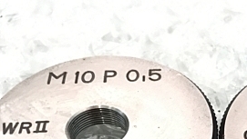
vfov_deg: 15.7
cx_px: 221
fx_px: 472
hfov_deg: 28.2
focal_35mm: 72
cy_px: 194
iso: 40
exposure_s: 1/30
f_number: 1.8
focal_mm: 3.99
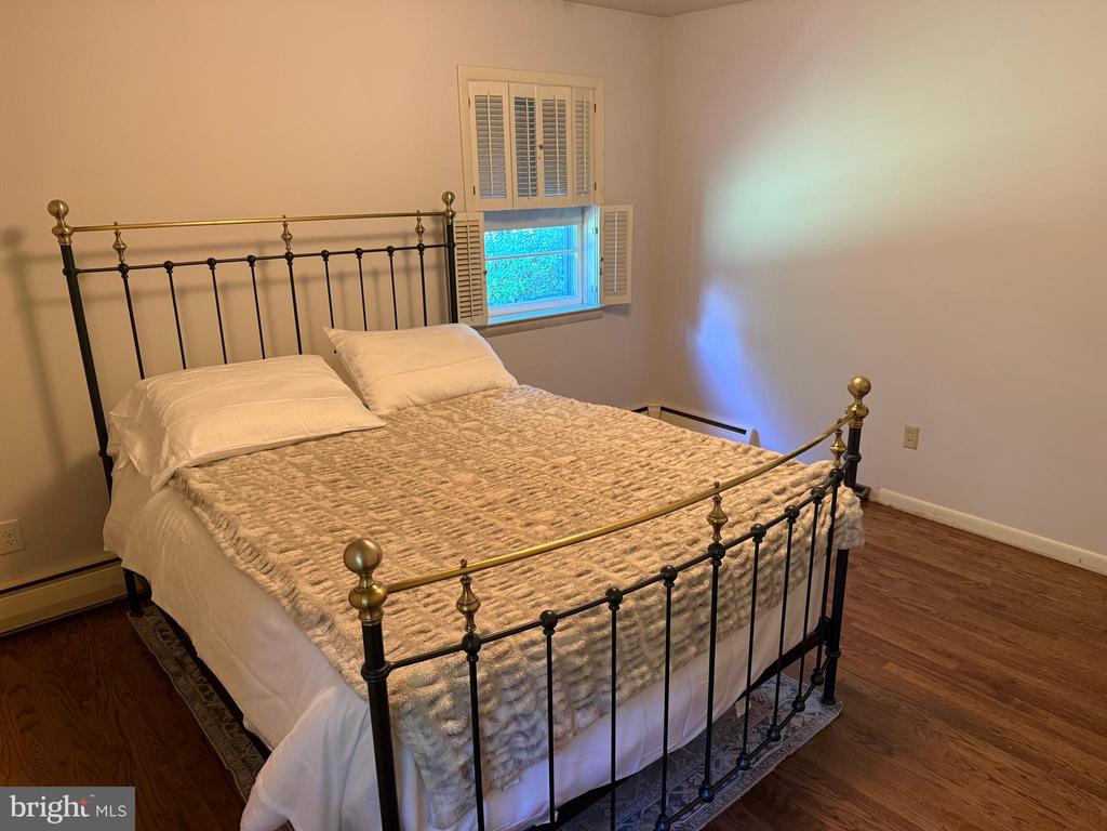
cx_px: 554
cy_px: 416
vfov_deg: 56.8
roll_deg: +0.8
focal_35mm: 24
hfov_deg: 71.6
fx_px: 768
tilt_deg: -17.8
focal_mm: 6.76
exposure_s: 1/60
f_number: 1.78
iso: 250
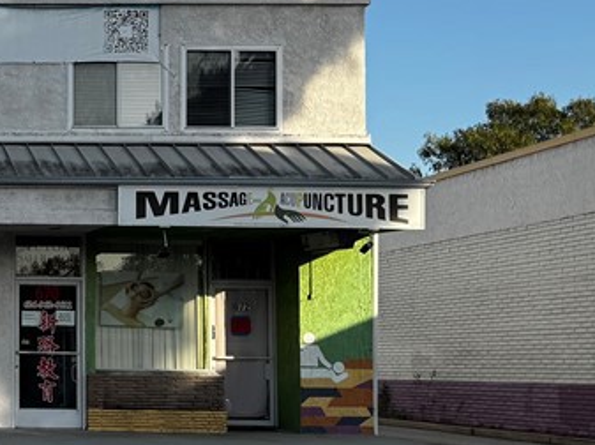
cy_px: 283
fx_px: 1253
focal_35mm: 73
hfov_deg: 23.6
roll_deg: -0.5
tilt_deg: +3.2
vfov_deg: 20.1
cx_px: -180
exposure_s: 1/2415
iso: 80
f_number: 1.78
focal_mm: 6.76
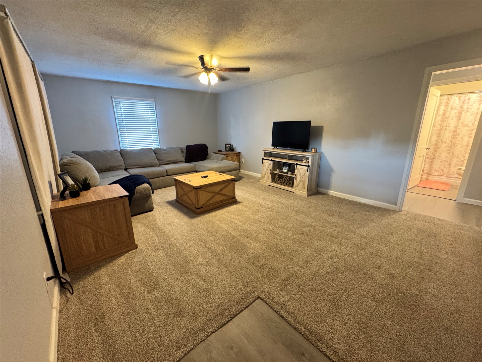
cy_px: 181
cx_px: 241
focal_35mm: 14
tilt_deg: -16.2
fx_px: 195
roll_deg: +0.3
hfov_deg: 102.1
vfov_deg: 85.7
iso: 800
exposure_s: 1/60
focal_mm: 2.22
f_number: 2.2
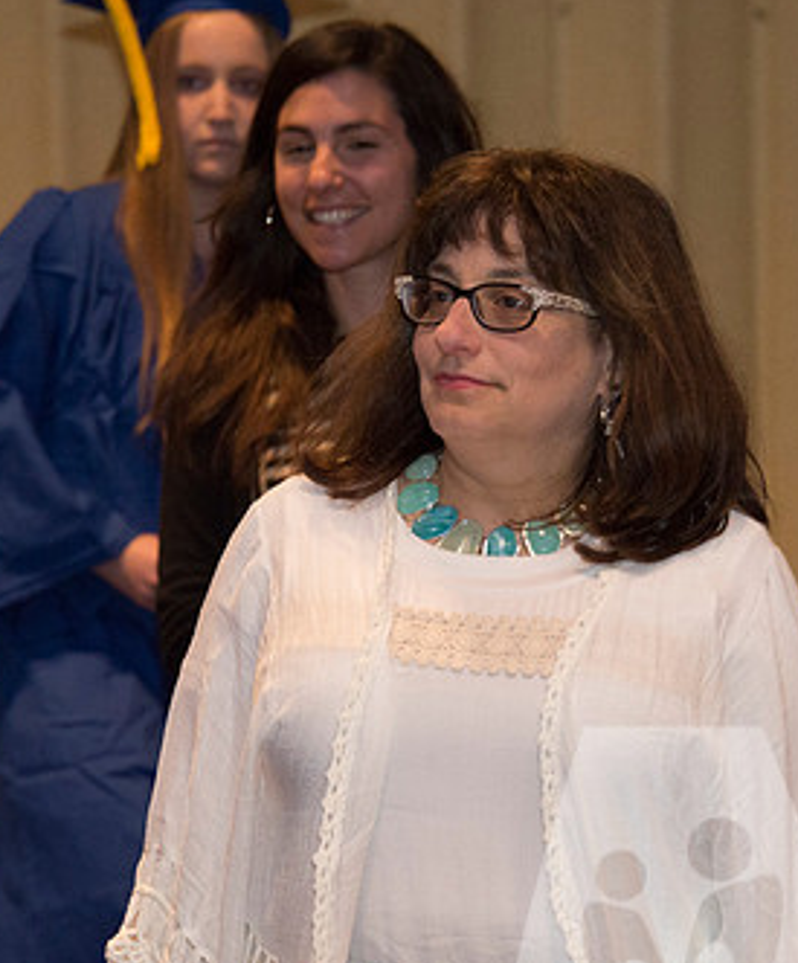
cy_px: 653
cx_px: 406
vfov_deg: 6.4
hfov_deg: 5.3
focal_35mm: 299
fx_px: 8644
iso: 2000
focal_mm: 150
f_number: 5.6
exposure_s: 1/80
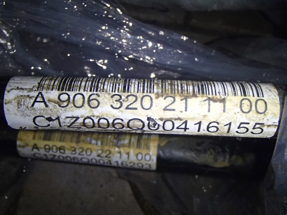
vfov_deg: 38.6
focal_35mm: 37
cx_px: 144
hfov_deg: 50.2
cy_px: 108
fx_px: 307
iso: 800
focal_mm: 6.64
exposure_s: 1/50
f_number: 4.7
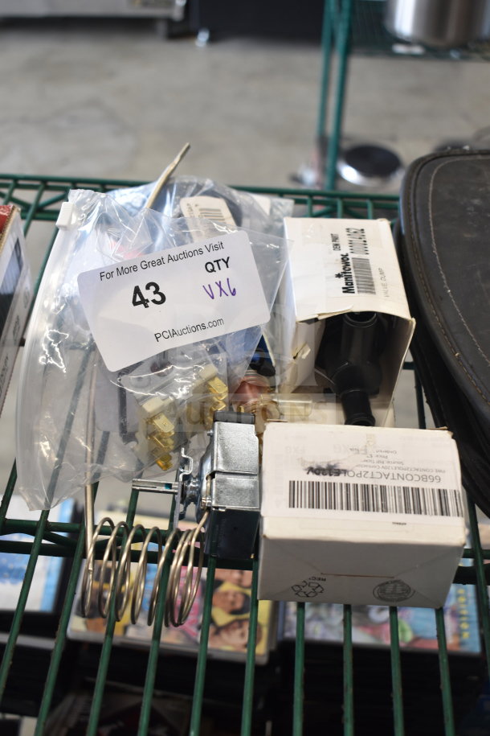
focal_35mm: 45
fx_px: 919
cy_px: 368
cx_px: 245
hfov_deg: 29.9
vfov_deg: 43.6
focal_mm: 30
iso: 450
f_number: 4.2
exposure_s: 1/50
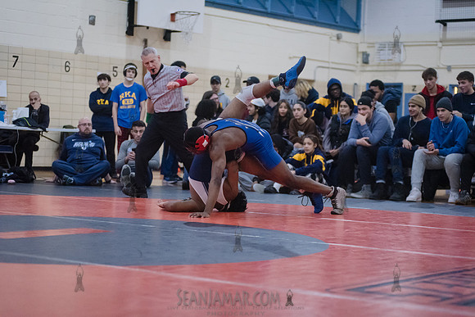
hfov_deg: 25.4
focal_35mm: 80
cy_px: 158
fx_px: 1056
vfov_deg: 17.1
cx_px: 238
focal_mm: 80
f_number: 3.2
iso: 8000
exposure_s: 1/320
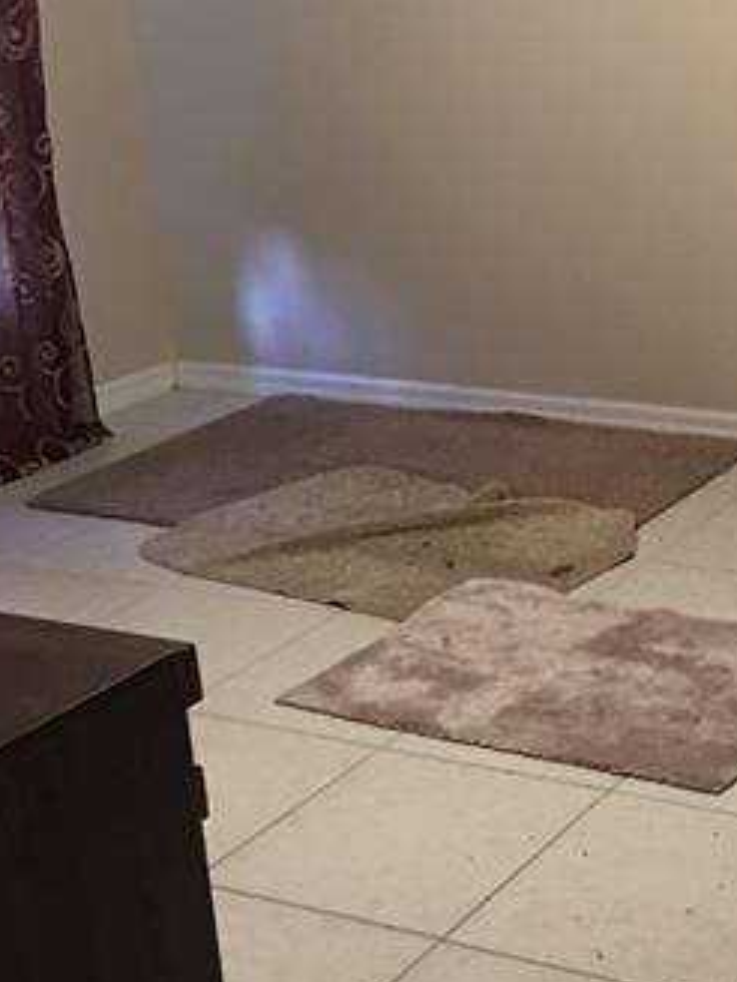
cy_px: 329
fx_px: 1930
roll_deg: +2.2
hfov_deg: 20.5
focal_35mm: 68
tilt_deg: -13.5
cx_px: 830
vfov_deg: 28.4
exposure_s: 1/15
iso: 64
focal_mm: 4.15
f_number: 2.2
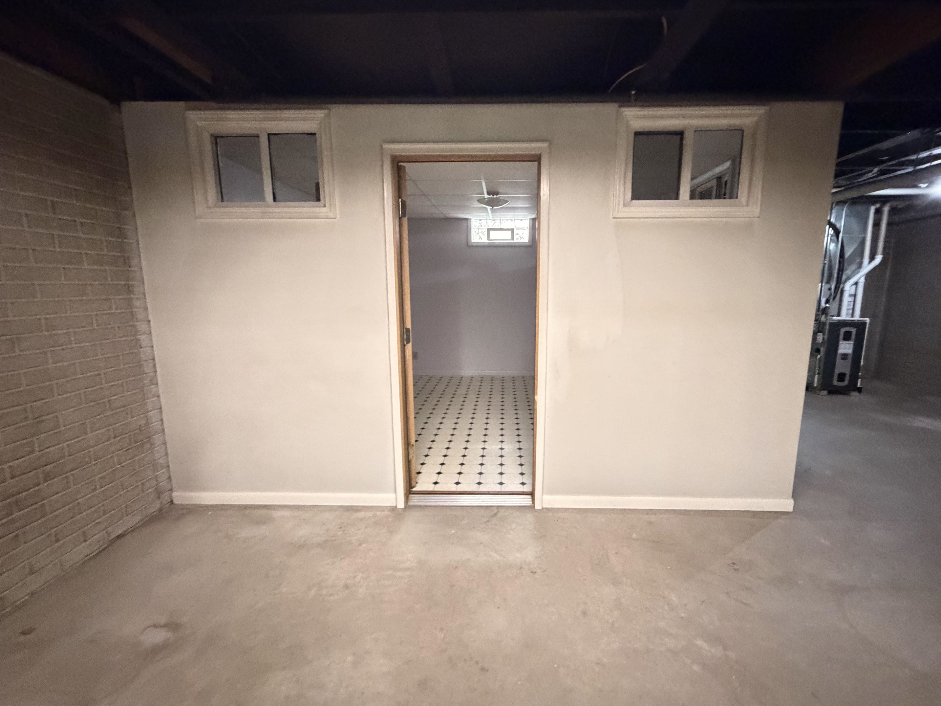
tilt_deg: -4.4
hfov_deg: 98.1
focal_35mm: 15
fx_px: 408
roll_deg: +0.6
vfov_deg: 81.7
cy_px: 351
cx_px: 500
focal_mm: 2.22
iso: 1250
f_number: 2.2
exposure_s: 1/30
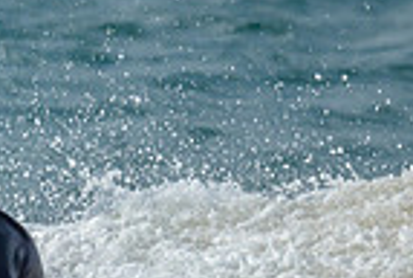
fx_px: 51192
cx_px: -152
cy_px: 329
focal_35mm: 4453
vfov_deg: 0.3
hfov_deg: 0.5
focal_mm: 800
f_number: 6.3
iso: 250
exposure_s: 1/2000
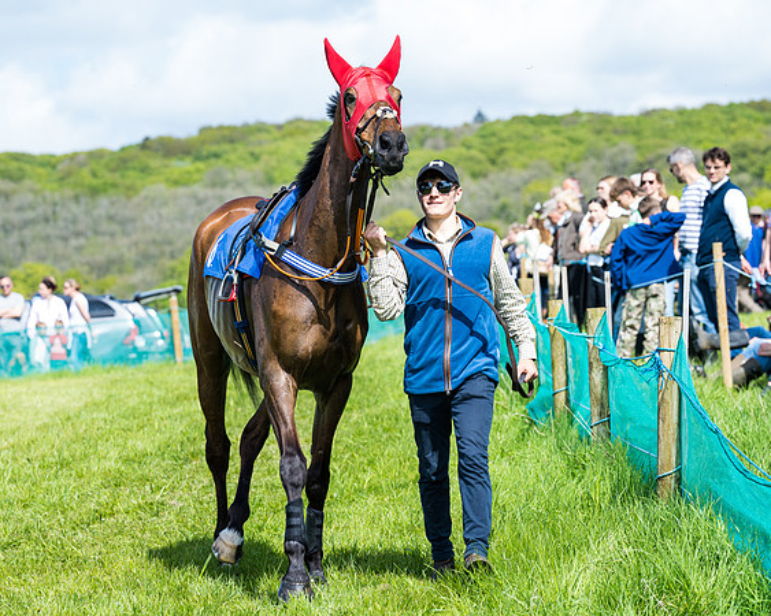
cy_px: 296
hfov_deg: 12.2
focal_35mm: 158
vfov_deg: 9.8
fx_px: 3604
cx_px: 411
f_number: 5.6
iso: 50
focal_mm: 135
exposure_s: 1/200
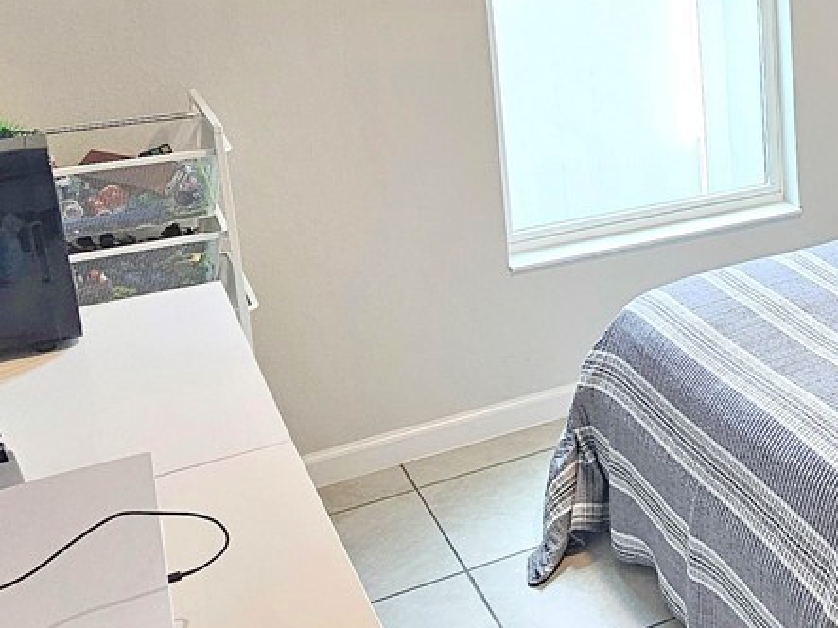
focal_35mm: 47
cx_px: 923
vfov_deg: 30.0
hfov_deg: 34.8
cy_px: 112
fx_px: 1137
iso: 100
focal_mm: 2.2
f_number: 2.2
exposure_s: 1/60
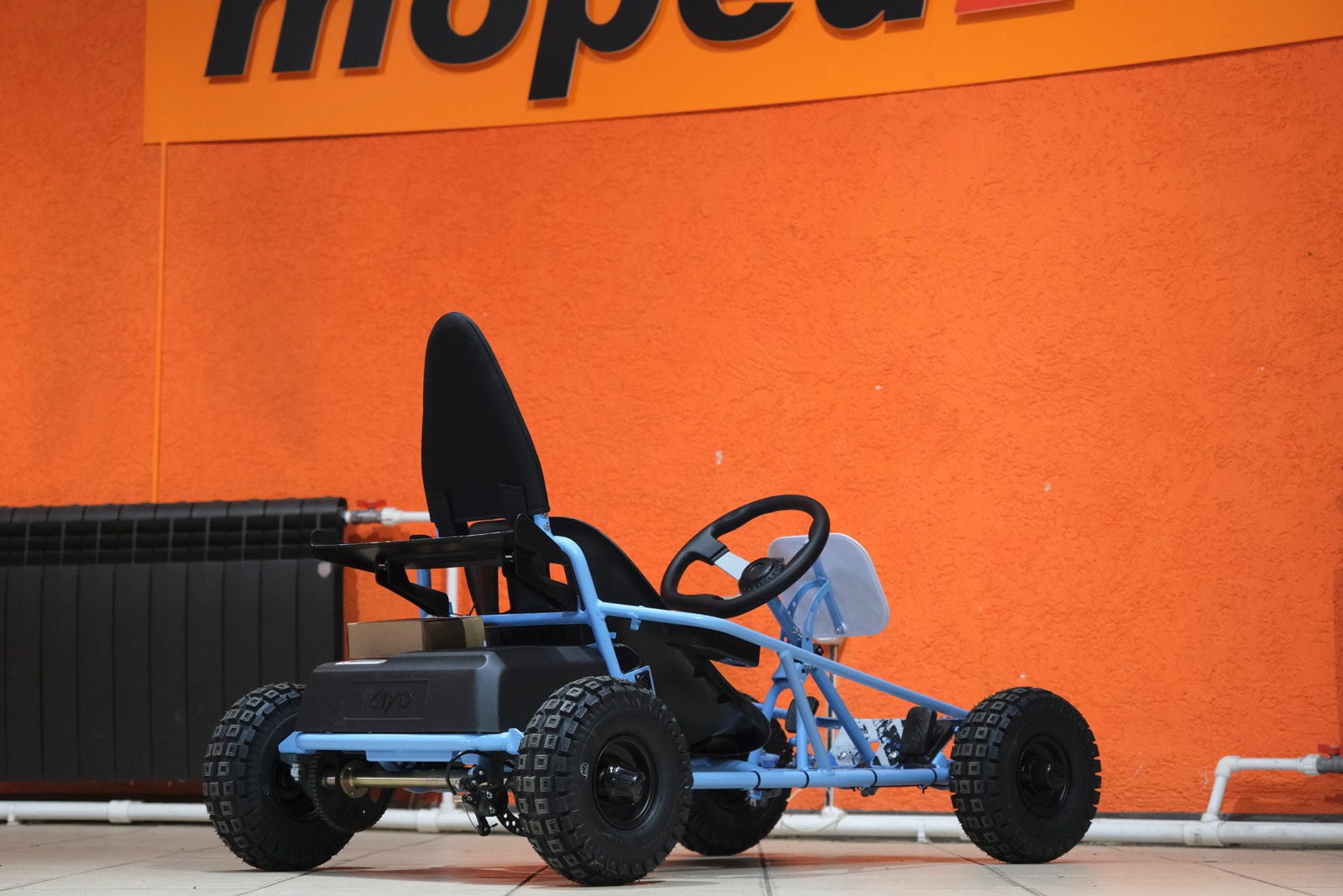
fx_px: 2947
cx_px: 672
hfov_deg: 25.7
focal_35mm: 79
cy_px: 448
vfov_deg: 17.3
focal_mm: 52.4
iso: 1600
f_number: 4
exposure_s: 1/100
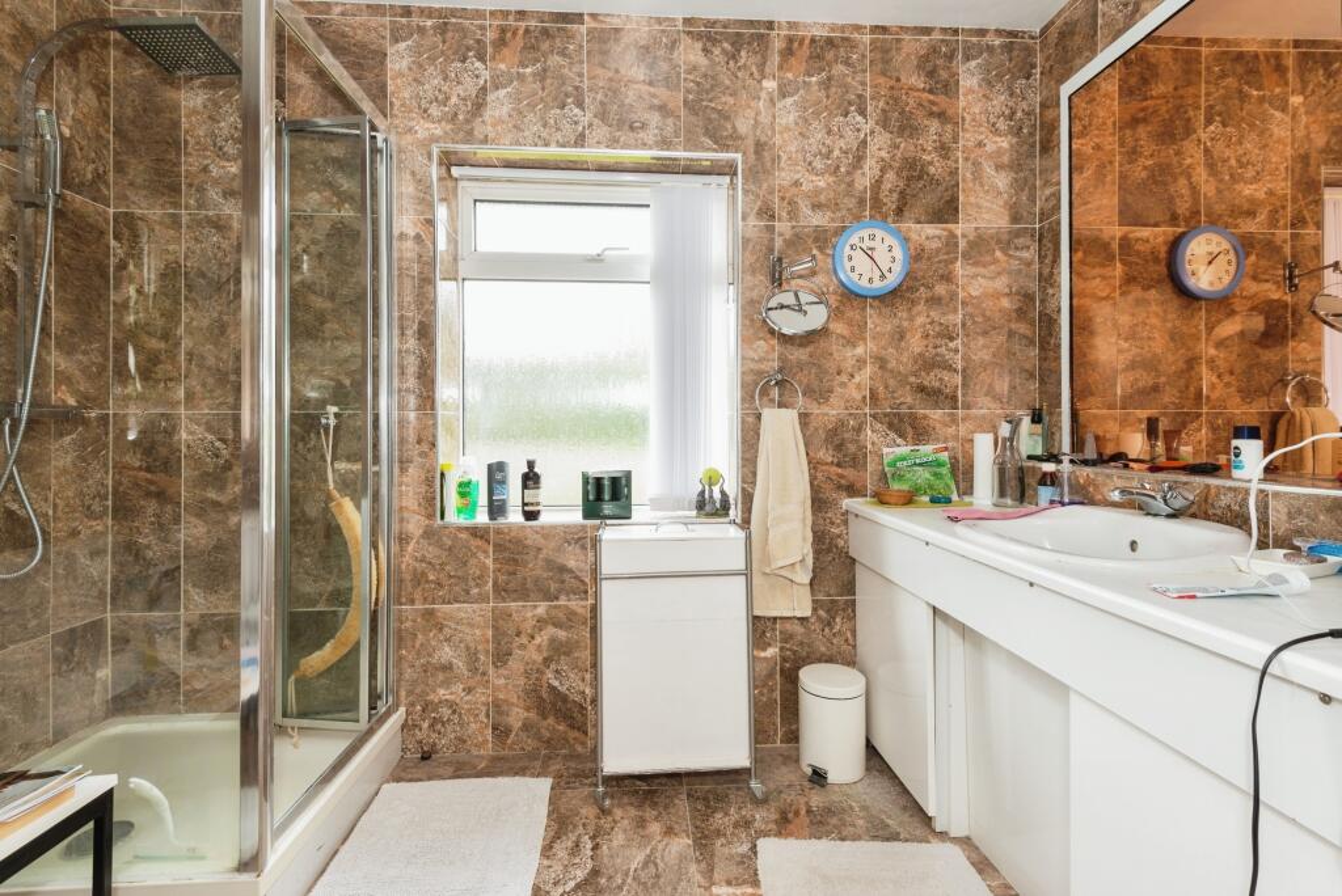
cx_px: 671
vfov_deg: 73.8
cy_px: 448
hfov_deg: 96.7
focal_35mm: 16
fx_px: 597
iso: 200
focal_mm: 16
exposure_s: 1/2
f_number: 8
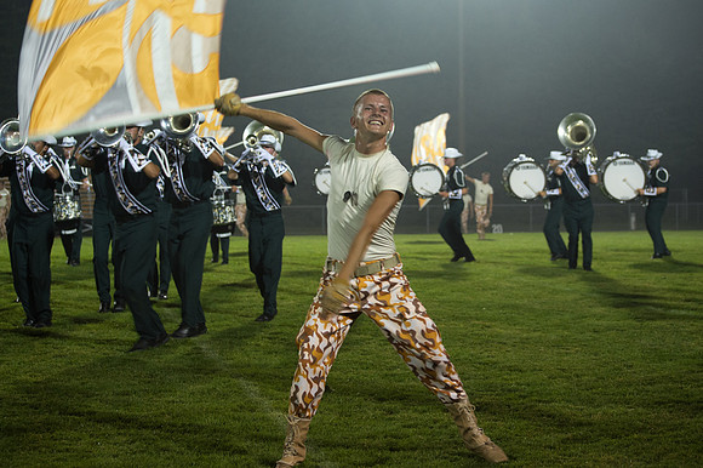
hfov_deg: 24.8
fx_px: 1600
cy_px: 203
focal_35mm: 82
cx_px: 333
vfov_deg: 16.6
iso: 2200
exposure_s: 1/160
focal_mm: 70
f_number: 4.5
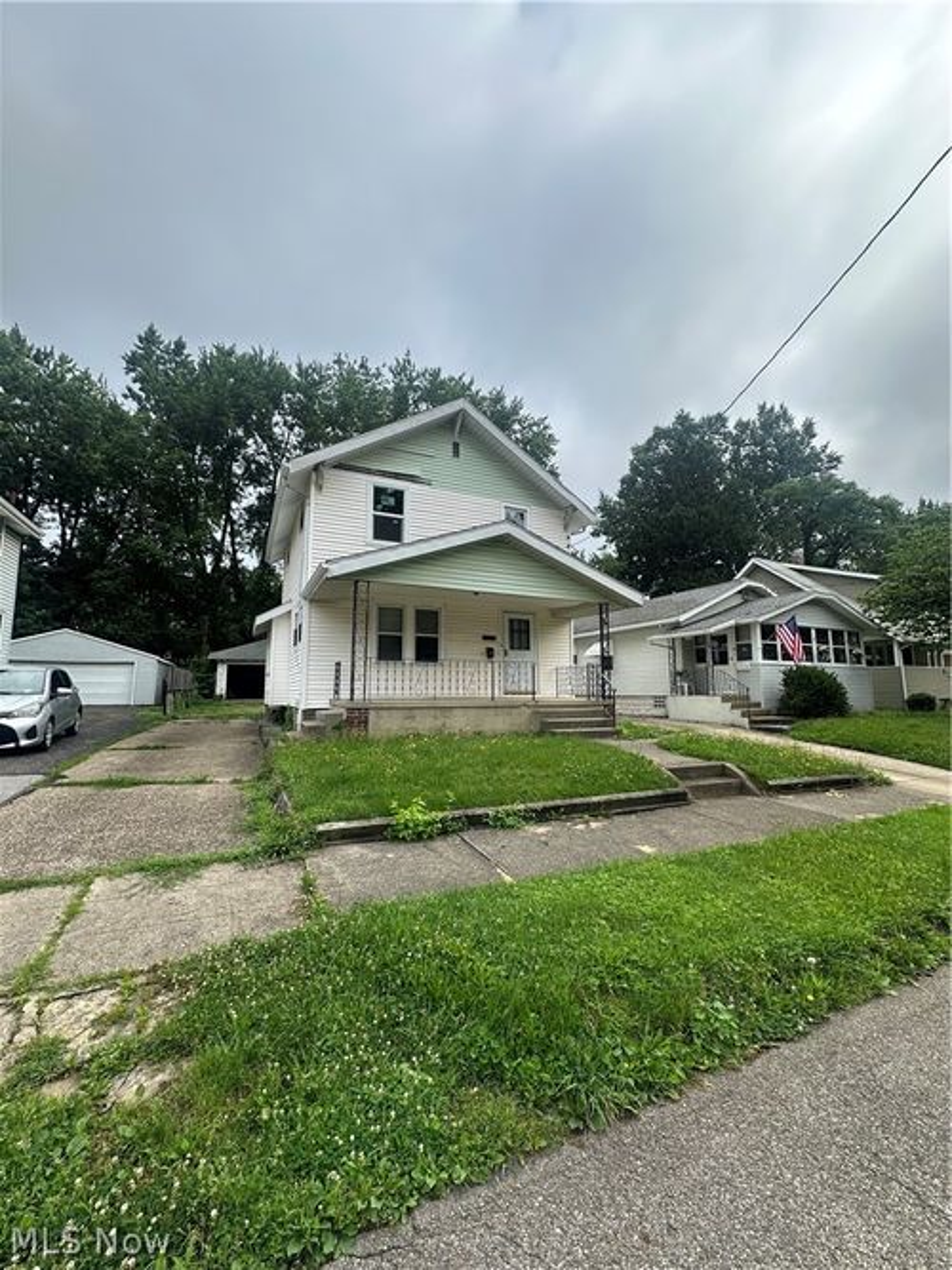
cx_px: 476
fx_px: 514
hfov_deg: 85.7
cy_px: 635
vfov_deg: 102.1
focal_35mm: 14
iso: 40
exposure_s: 1/1319
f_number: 2.2
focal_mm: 2.22
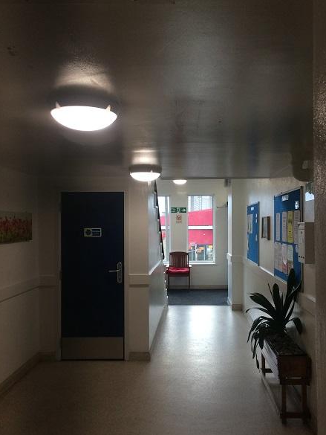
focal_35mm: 33
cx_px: 183
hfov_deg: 42.9
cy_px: 223
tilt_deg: -0.1
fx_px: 414
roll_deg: +1.7
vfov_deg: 55.3
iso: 80
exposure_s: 1/33
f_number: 2.2
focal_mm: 4.15
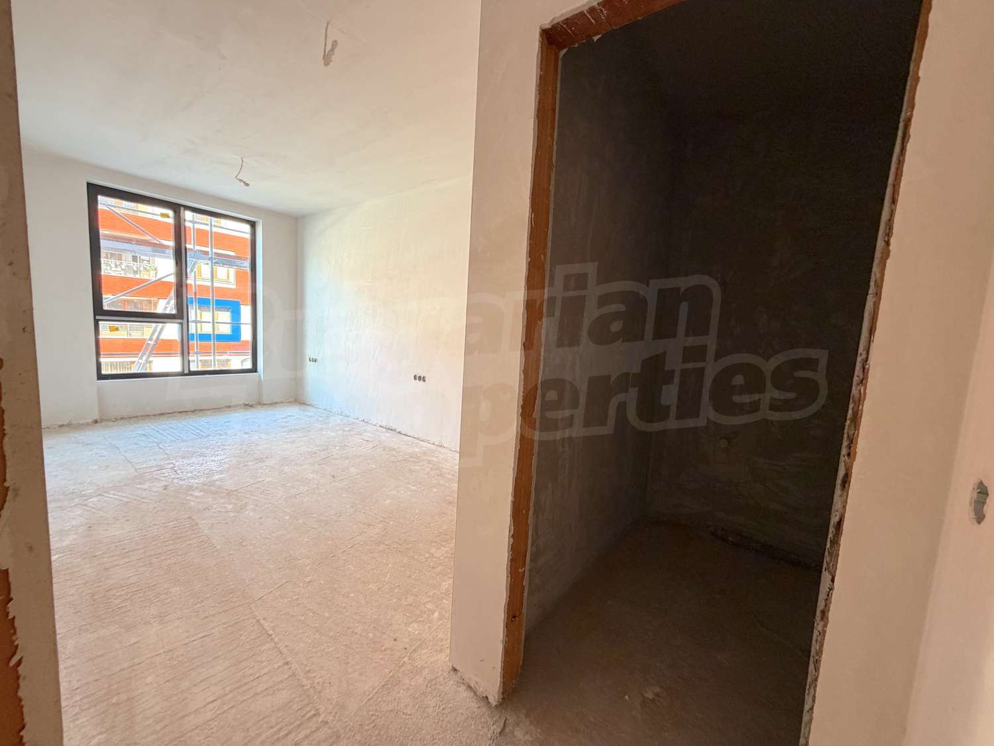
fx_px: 402
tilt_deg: -5.6
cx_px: 497
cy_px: 373
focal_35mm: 14
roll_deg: -3.7
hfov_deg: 102.1
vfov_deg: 85.7
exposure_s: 1/50
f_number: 2.2
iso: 200
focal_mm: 2.22
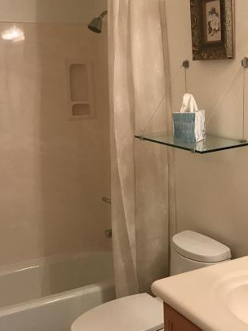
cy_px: 177
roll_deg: +0.7
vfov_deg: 36.2
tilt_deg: -11.0
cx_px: 193
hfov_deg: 27.0
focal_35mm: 53
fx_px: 507
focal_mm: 3.99
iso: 40
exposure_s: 1/30
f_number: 1.8
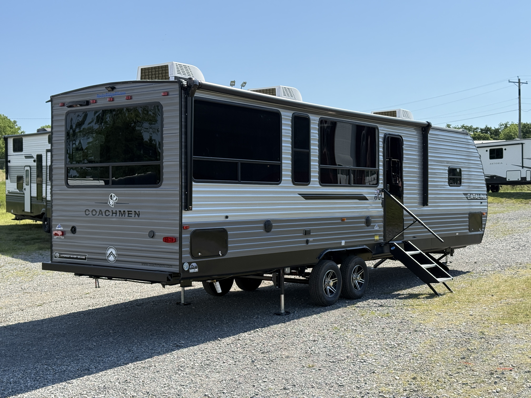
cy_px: 199
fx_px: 736
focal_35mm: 48
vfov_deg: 30.3
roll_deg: +0.3
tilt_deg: +0.9
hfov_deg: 39.7
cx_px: 266
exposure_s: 1/3534
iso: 64
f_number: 1.78
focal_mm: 6.76
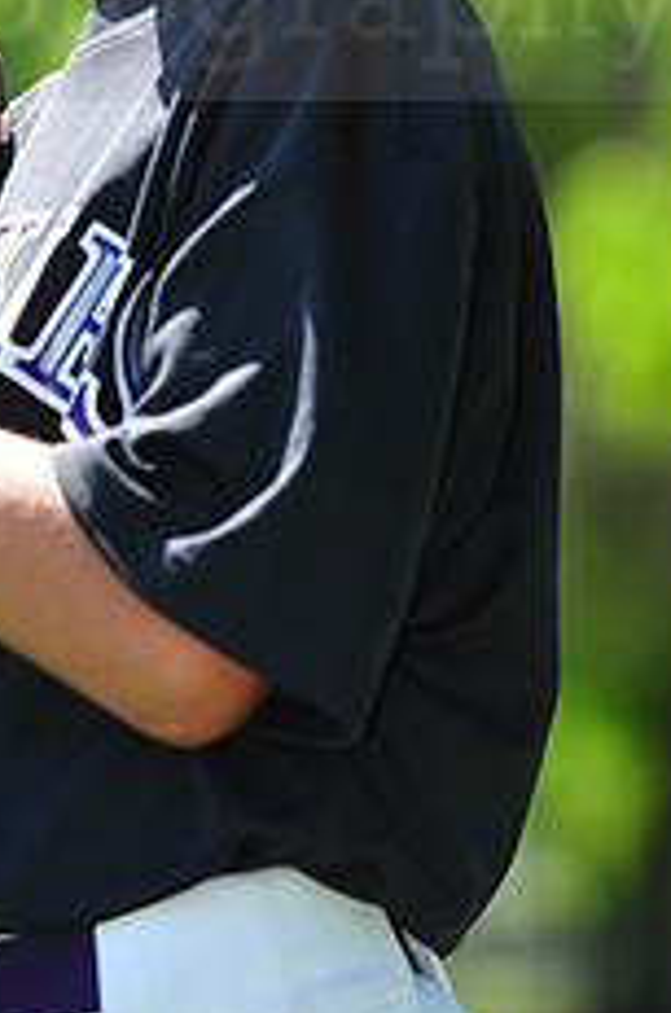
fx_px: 9183
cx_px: 110
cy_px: -39
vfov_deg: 6.3
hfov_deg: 4.2
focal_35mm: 327
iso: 200
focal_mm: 130
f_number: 4
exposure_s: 1/640
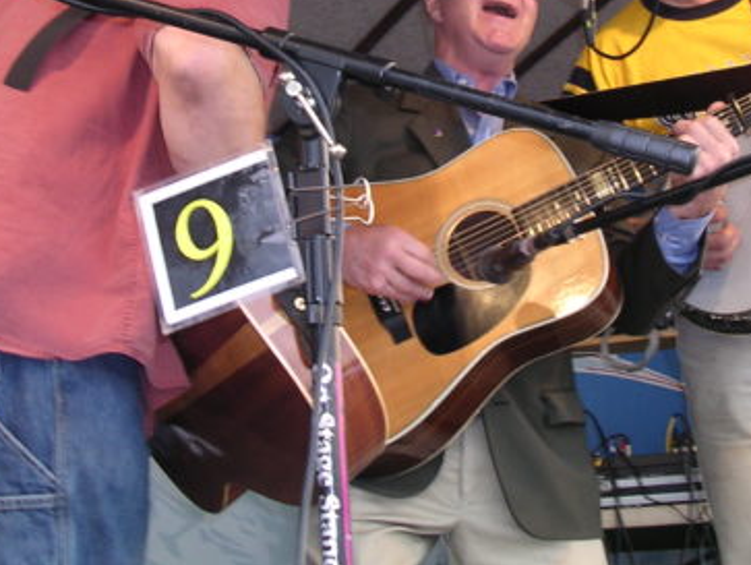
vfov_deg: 21.4
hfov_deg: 28.5
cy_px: 110
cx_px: 445
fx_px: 1477
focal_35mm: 68
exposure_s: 1/30
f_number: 2.8
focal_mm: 5.8
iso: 100
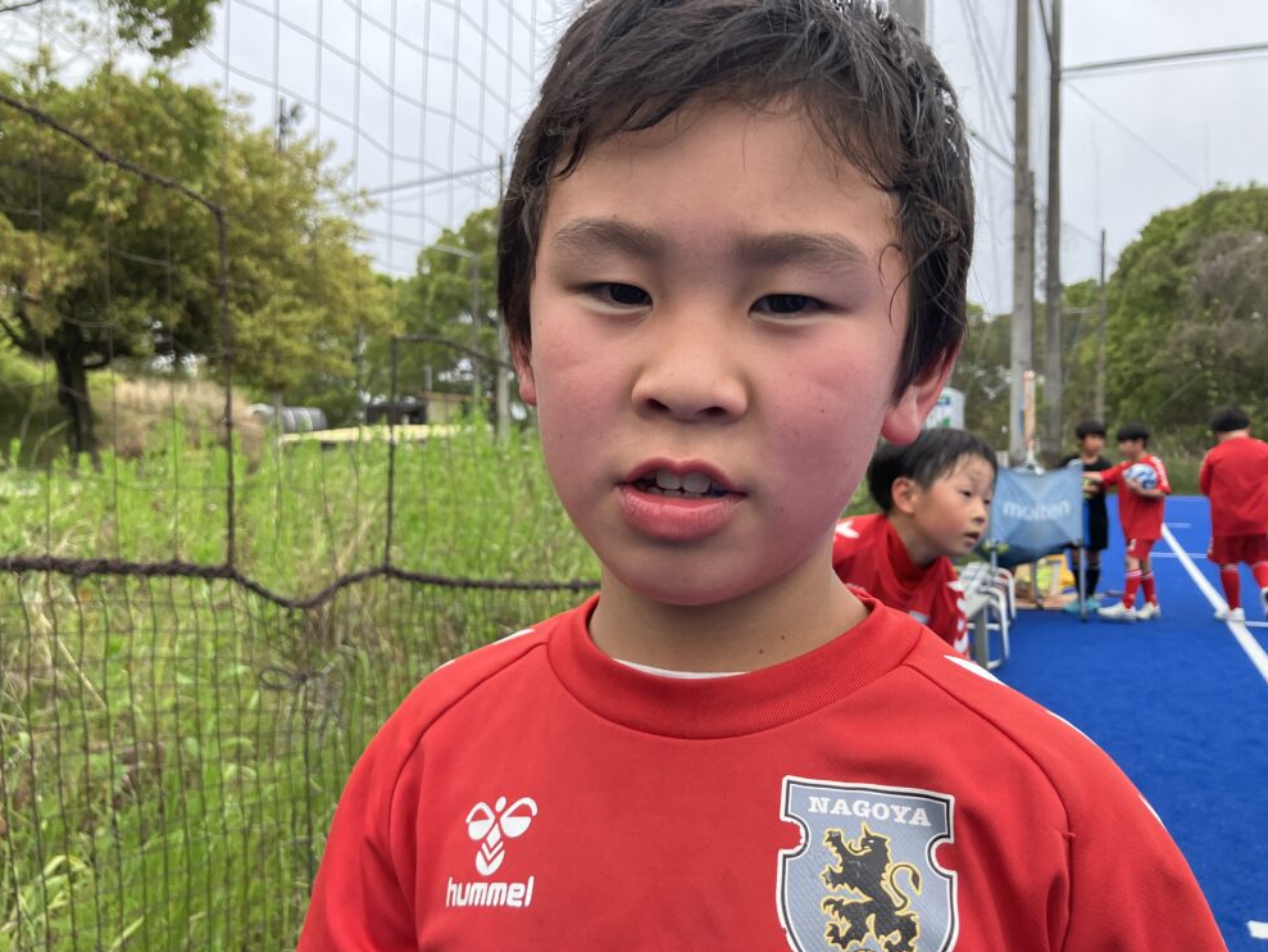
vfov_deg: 48.2
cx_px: 640
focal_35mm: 29
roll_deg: -0.9
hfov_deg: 61.7
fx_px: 1062
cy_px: 473
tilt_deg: -1.7
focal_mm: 3.99
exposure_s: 1/121
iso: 80
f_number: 1.8
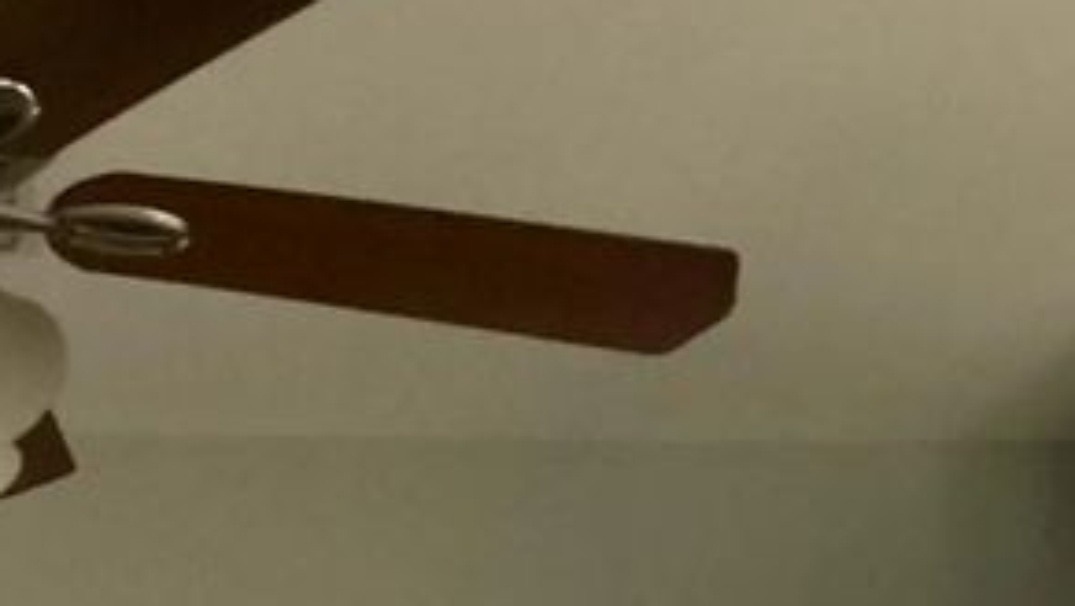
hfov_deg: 21.2
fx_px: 2823
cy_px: 1365
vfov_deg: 10.8
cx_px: 159
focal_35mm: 99
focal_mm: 3.3
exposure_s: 1/40
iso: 320
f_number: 2.4
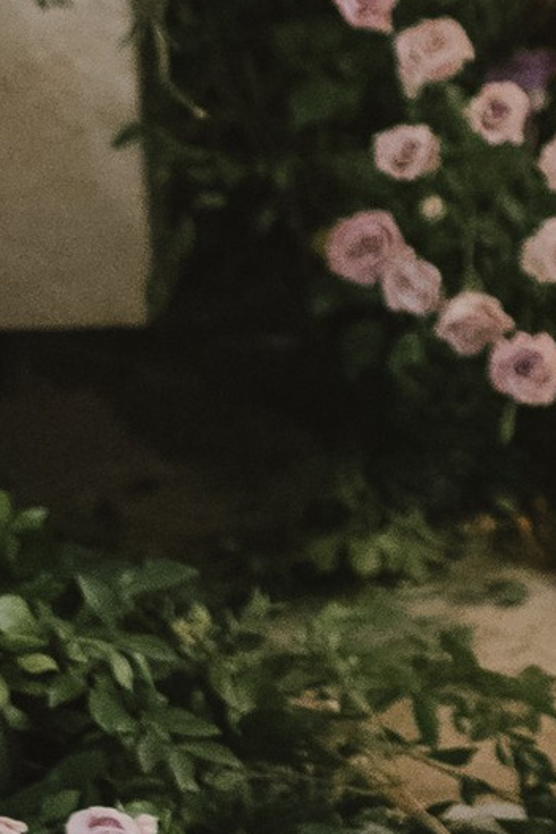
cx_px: 1809
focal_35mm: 255
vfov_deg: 7.7
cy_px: -927
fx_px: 5911
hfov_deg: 5.0
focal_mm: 35
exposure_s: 1/160
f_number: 1.8
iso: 4000
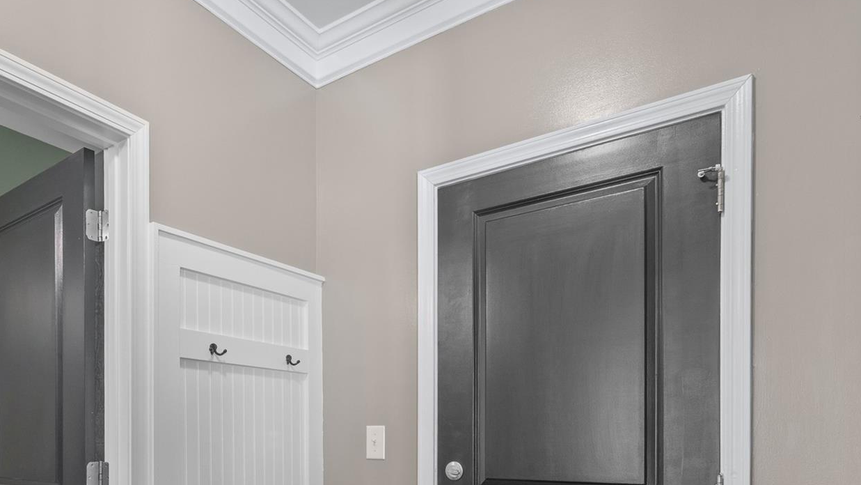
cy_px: 432
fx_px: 594
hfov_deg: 70.5
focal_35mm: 26
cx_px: 310
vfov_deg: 41.1
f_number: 8
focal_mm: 10
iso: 400
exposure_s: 1.6
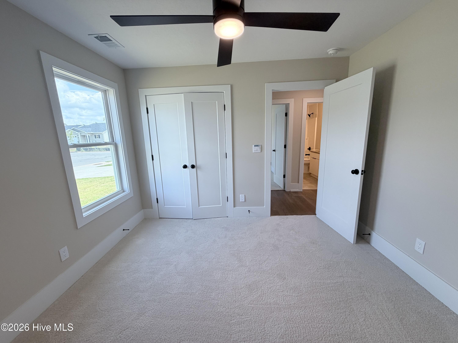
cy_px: 172
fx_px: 185
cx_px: 229
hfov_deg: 102.1
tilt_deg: -10.2
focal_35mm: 14
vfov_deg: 85.7
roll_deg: +2.2
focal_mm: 2.22
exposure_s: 1/120
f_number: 2.2
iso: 100
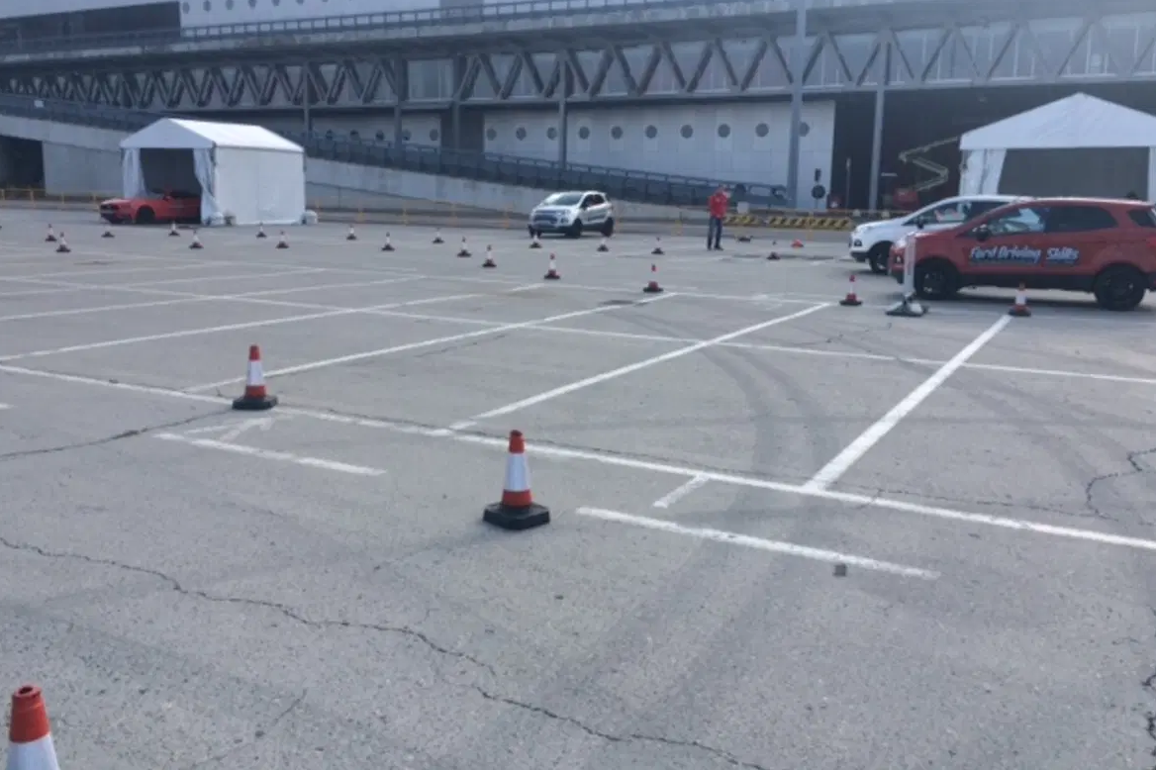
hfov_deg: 60.3
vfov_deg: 42.3
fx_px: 995
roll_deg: -1.3
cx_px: 576
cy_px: 348
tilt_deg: -9.1
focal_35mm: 31
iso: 32
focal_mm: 4.15
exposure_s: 1/1172
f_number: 2.2
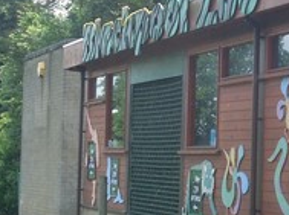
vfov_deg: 11.4
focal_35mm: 129
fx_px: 1075
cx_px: 303
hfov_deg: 15.0
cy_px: 160
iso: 80
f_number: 7.7
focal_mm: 6.3
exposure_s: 1/60
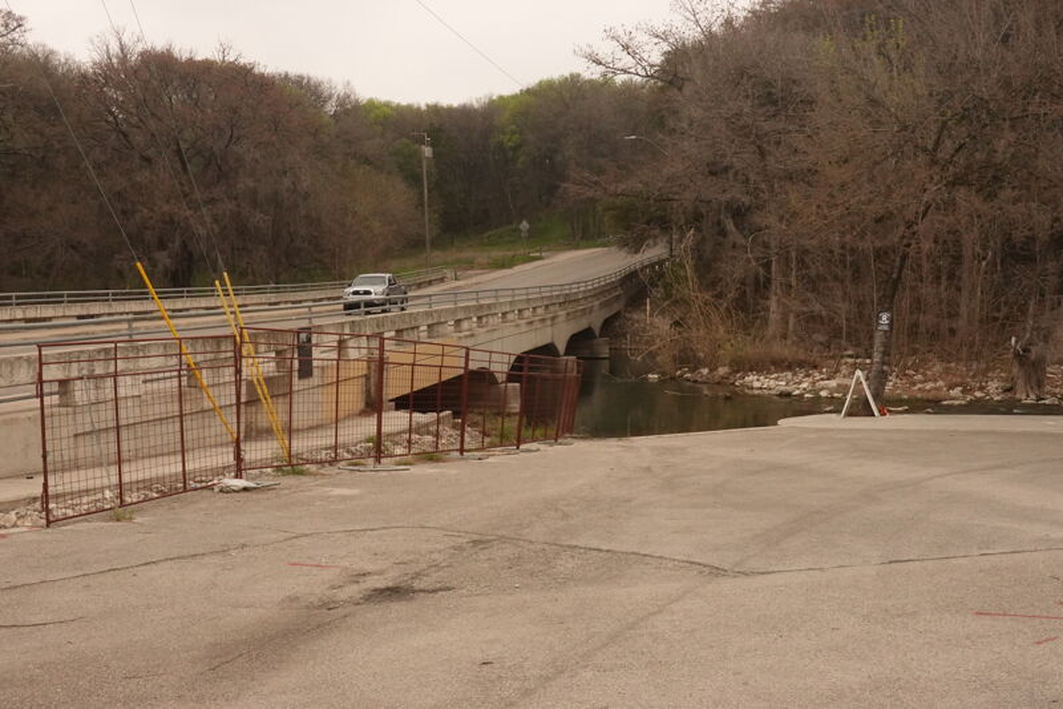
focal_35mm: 45
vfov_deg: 29.9
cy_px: 354
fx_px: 1328
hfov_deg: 43.6
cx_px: 532
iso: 1600
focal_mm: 16.54
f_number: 10
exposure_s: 1/640
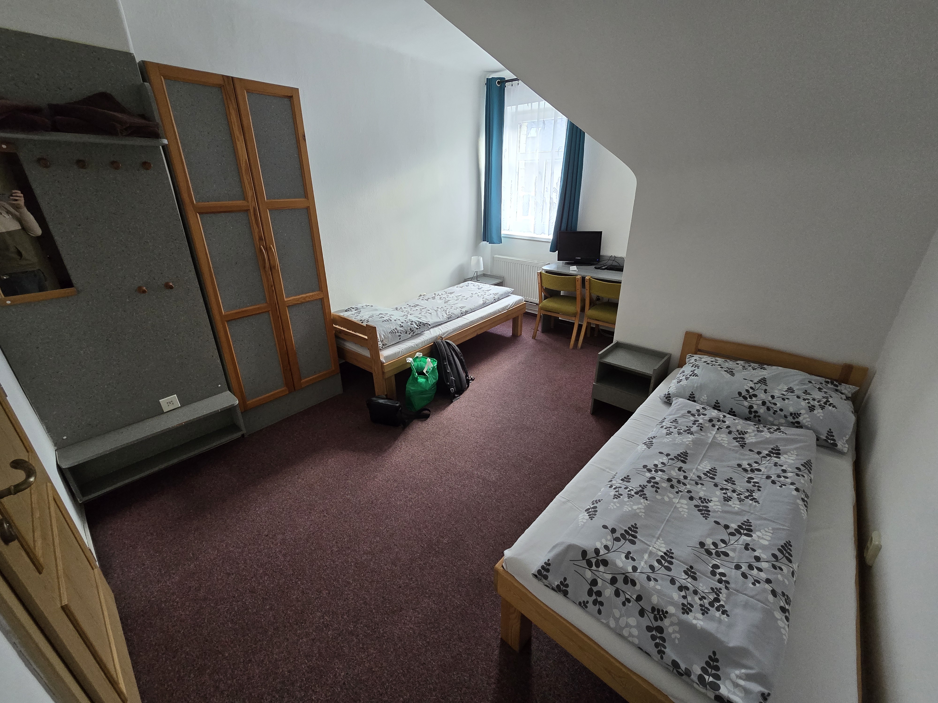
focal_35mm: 13
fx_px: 352
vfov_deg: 89.9
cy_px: 352
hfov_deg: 106.2
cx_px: 469
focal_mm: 2.2
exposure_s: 1/50
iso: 500
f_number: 2.2
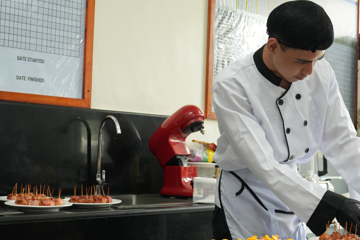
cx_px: 246
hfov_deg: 33.0
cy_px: 152
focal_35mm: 60
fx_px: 600
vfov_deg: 22.6
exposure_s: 1/125
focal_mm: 28
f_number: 4
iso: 1600
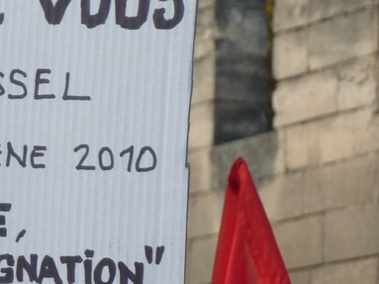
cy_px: 185
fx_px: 4006
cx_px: -80
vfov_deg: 4.1
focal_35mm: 366
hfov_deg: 5.4
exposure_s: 1/400
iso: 160
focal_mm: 22.5
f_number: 4.5
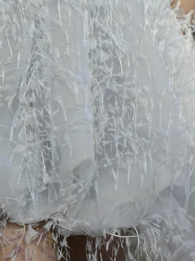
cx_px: -4
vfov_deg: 3.7
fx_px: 4022
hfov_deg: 2.8
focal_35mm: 535
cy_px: -109
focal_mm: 155
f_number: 3.5
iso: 3200
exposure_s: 1/500
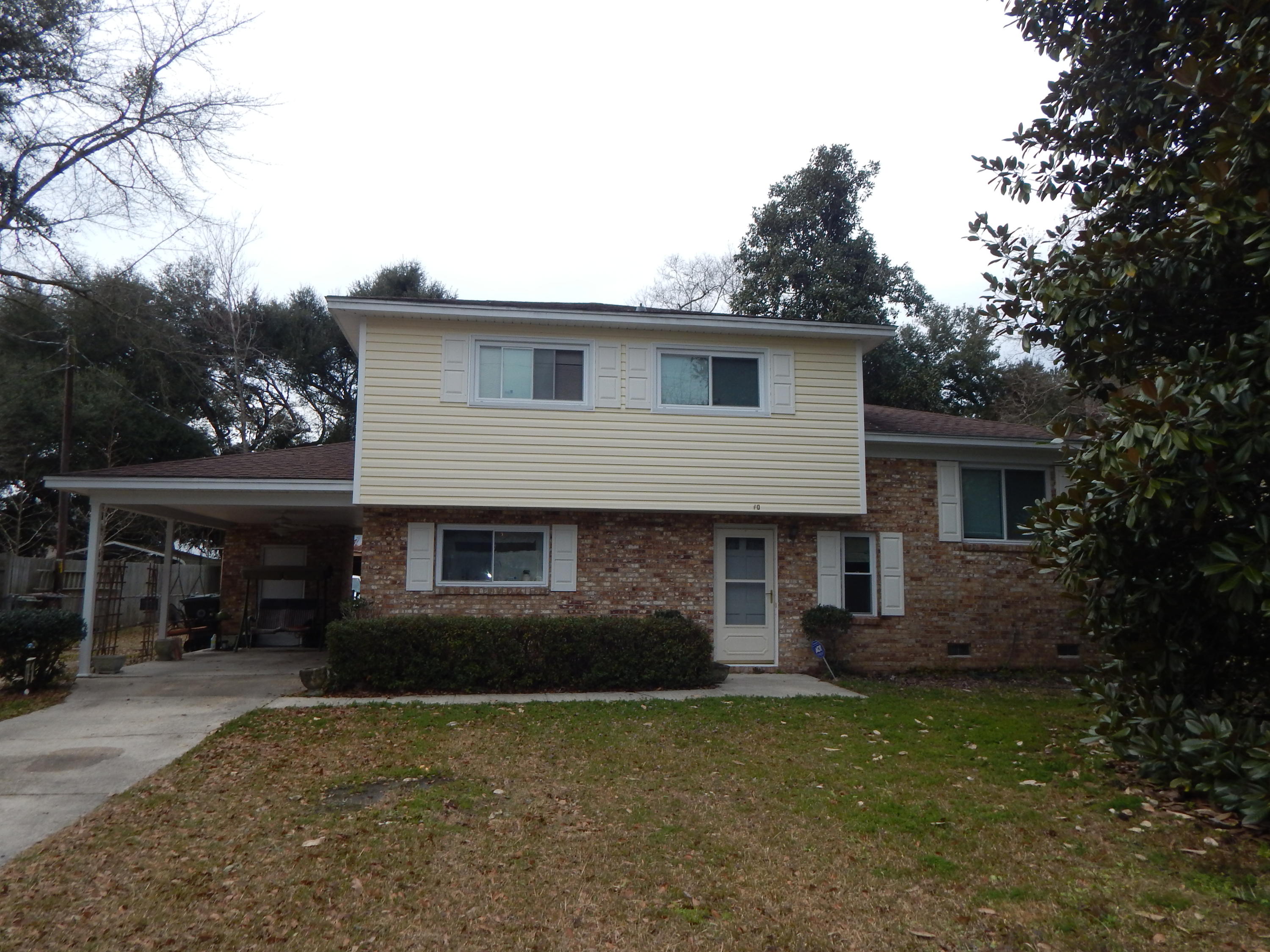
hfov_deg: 69.4
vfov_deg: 54.9
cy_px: 476
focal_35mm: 25
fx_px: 917
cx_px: 635
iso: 125
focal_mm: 4.5
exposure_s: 1/1000
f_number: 3.1
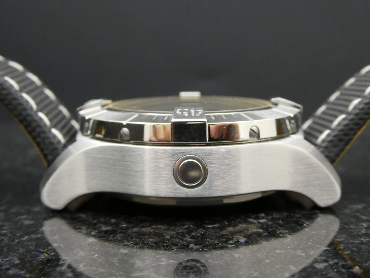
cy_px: 139
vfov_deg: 29.1
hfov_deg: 38.2
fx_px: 534
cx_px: 185
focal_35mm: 50
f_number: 4.1
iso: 250
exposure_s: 1/80
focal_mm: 9
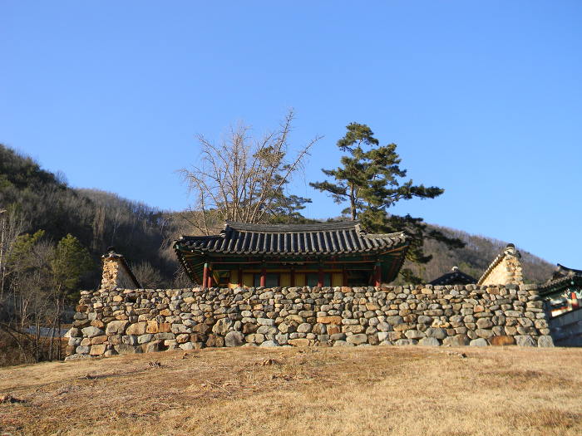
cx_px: 291
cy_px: 218
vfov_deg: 39.7
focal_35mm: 36
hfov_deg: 51.4
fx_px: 605
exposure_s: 1/417
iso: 80
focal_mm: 6.4
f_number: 3.7
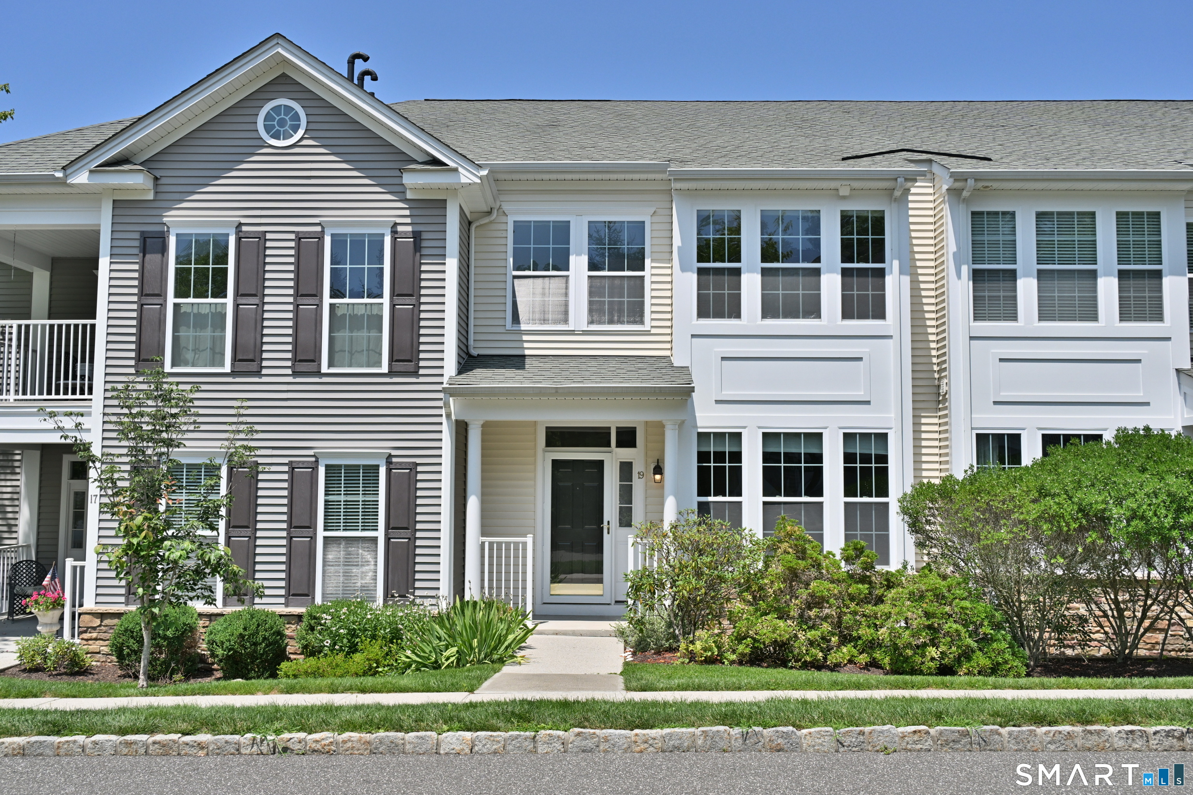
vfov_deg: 40.0
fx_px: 1093
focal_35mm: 33
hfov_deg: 57.2
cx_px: 596
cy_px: 398
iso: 800
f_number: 8
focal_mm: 33
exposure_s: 1/2000
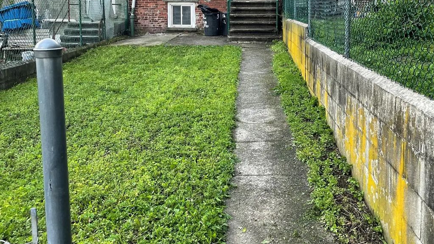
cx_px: 217
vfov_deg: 30.5
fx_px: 437
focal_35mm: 38
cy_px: 53
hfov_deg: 52.8
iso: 125
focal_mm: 4.2
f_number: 1.6
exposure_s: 1/119
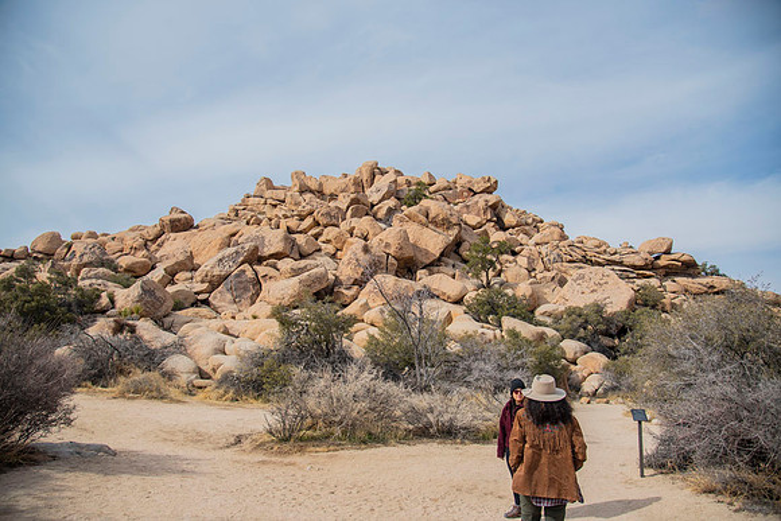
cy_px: 260
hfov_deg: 73.7
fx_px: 521
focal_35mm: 24
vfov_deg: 53.2
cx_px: 390
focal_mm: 24
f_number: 4
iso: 100
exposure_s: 1/1250
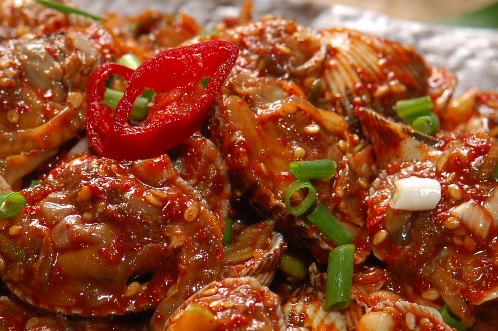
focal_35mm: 226
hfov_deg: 9.1
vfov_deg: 6.0
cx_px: 82
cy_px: 256
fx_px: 3128
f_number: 5.6
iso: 100
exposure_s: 1/100
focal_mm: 55
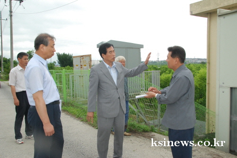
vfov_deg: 40.0
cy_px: 79
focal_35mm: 33
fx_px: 217
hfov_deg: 57.2
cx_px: 118
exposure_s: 1/200
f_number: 9
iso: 800
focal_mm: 22
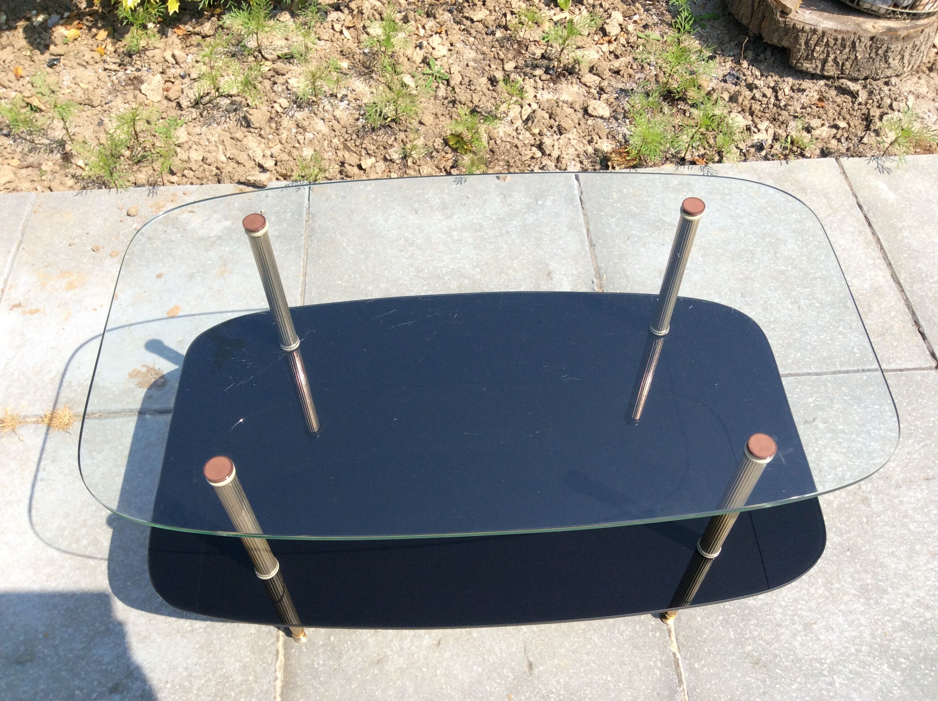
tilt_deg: -53.6
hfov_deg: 56.9
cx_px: 469
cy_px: 350
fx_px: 866
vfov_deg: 44.1
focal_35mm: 32
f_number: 2.4
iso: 32
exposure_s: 1/1192
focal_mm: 3.3
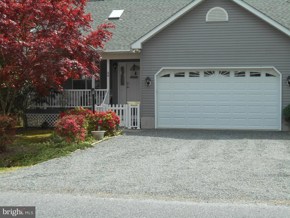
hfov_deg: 34.3
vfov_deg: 26.1
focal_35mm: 56
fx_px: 469
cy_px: 109
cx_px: 145
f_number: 4.9
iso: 100
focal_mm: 10
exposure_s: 1/250
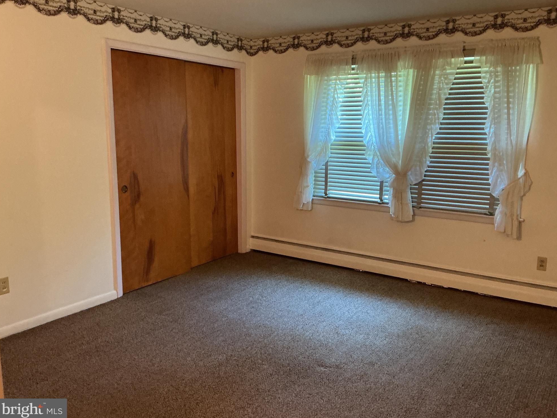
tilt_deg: -9.4
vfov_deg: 46.8
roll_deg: -0.1
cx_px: 285
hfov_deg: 60.0
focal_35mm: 30
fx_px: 483
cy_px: 205
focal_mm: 3
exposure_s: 1/40
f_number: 1.8
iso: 320
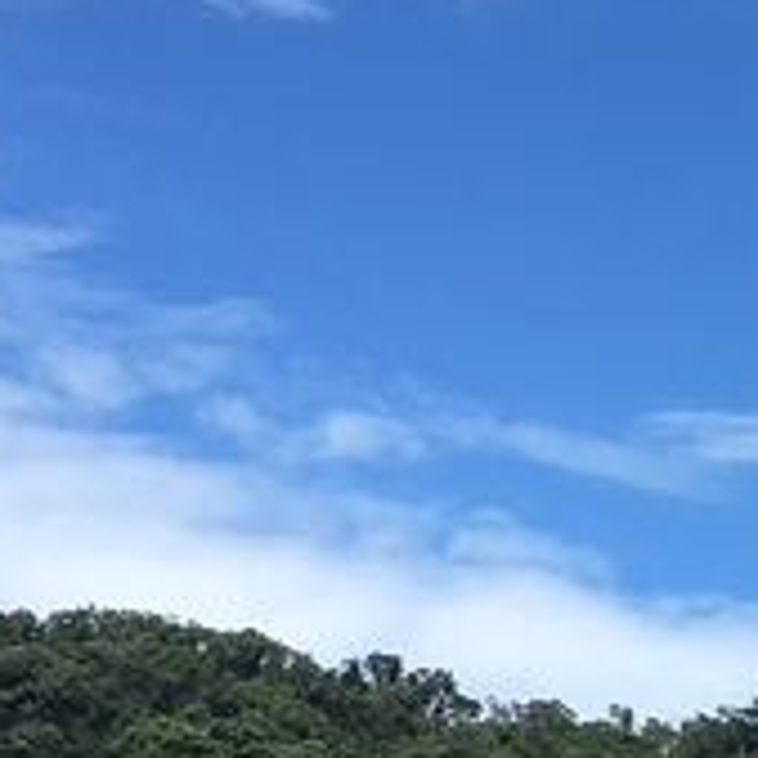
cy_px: 848
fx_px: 3840
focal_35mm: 155
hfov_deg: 10.7
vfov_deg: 11.1
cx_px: 1314
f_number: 2.2
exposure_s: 1/1789
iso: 25
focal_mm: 4.15
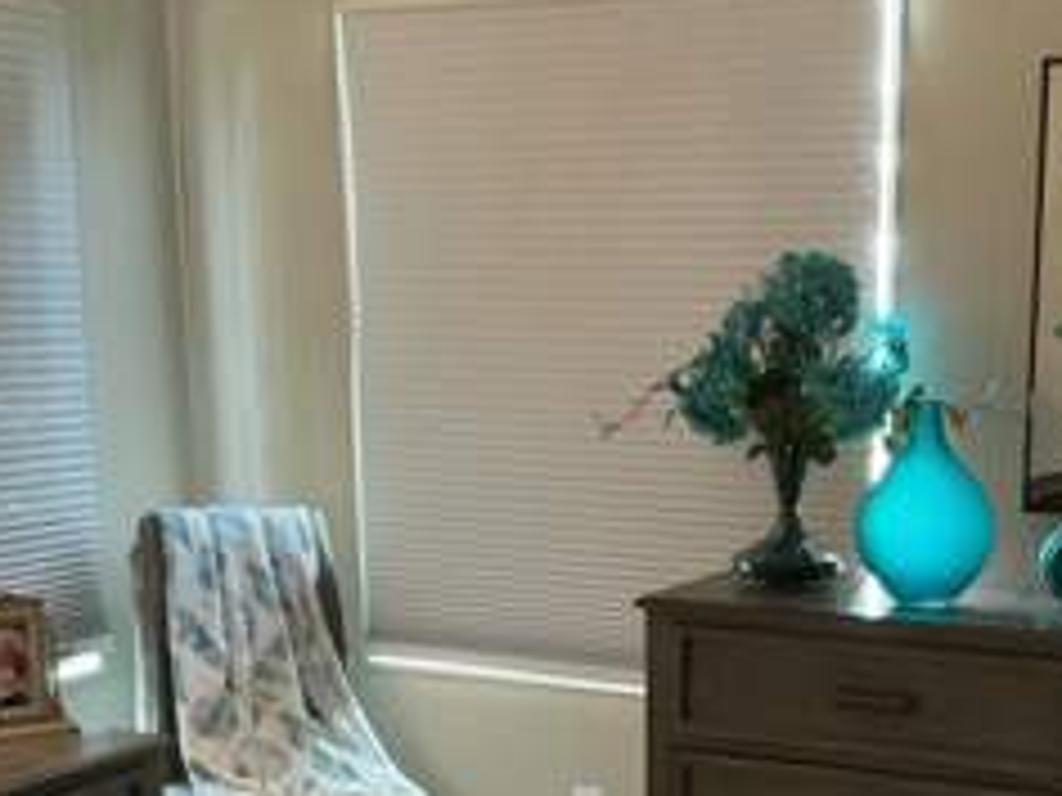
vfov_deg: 24.1
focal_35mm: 59
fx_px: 1810
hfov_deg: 32.2
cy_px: 715
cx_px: 765
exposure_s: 1/60
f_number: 1.8
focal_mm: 3
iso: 250
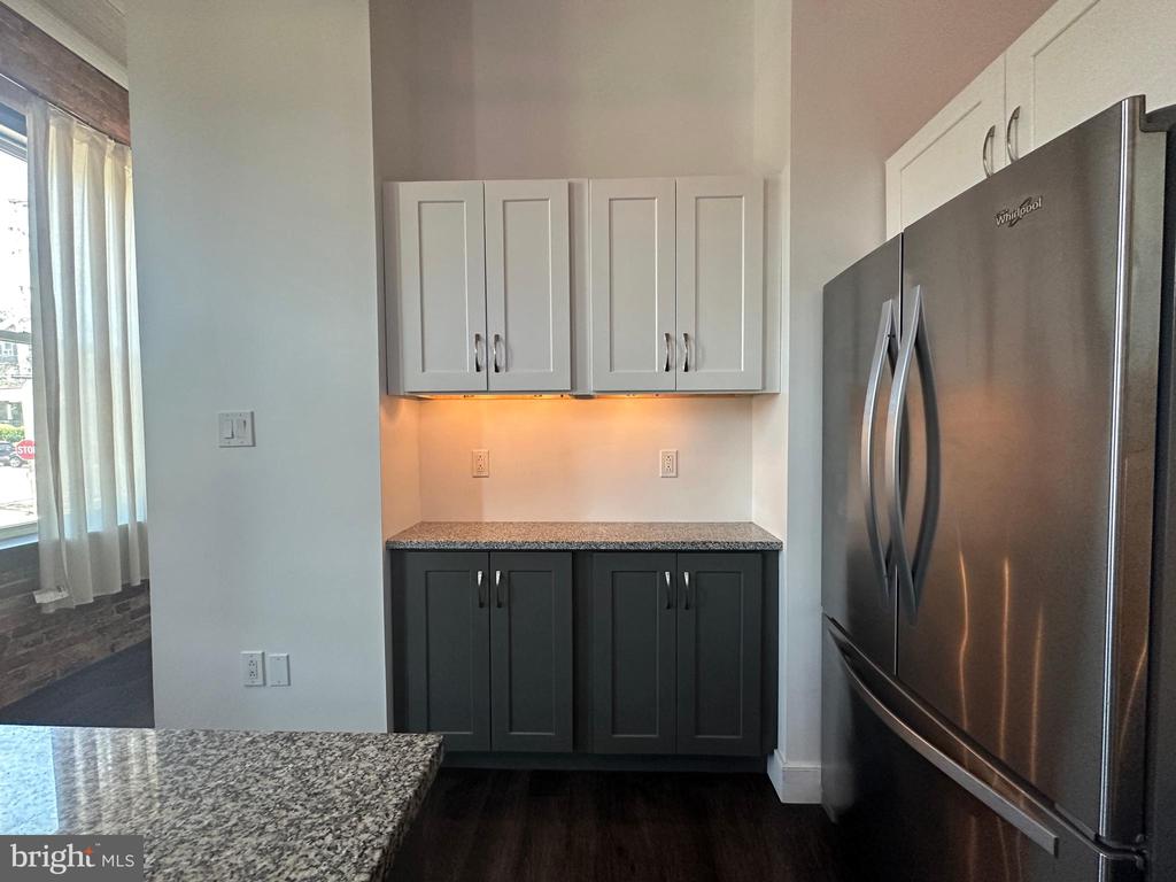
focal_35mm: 14
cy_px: 441
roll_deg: +0.8
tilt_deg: -1.0
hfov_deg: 102.1
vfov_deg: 85.7
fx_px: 476
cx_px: 588
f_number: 2.2
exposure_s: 1/120
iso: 320
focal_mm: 2.22
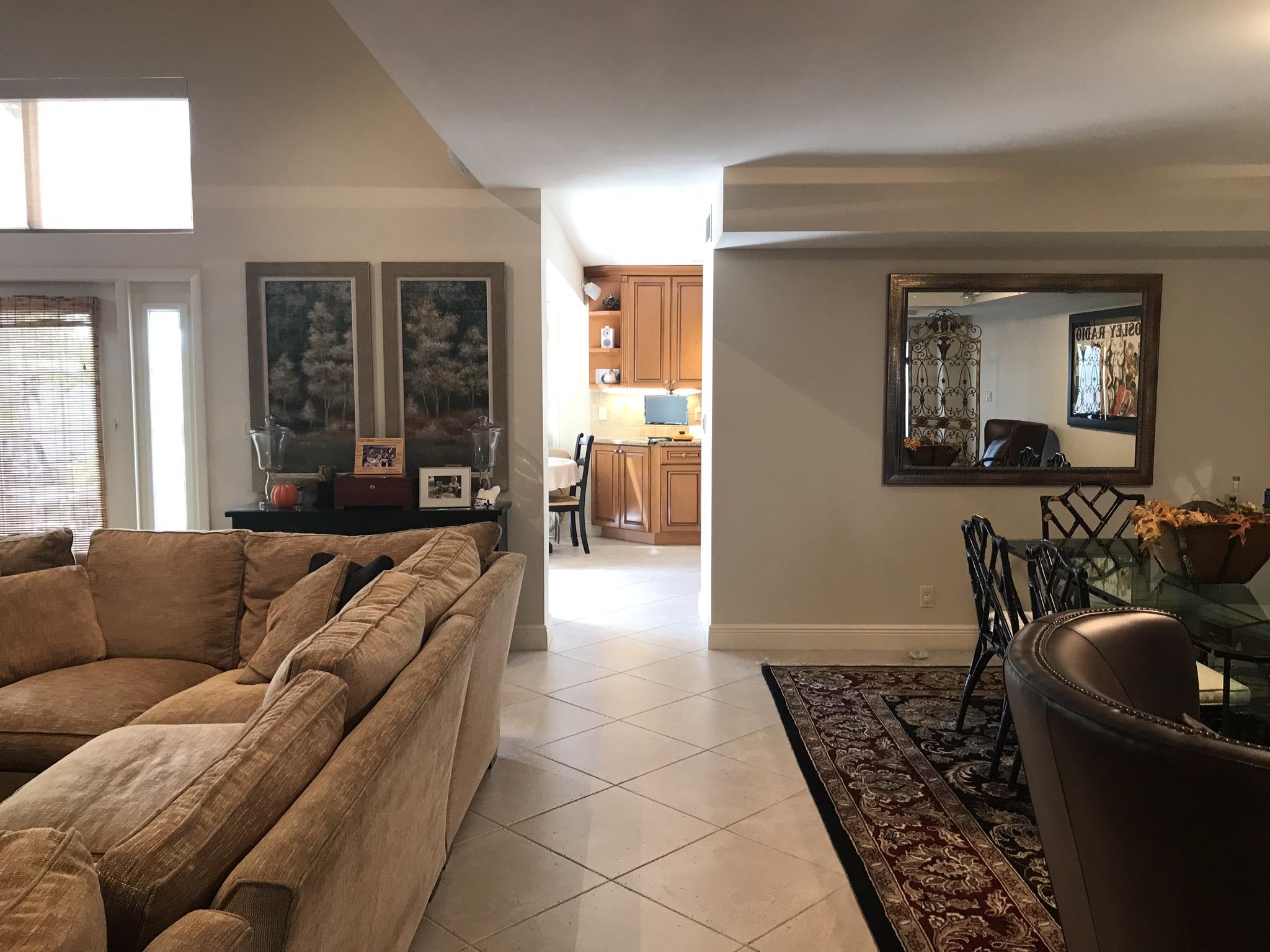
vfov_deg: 49.7
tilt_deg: -5.7
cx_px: 635
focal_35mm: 28
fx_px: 1027
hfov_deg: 63.4
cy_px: 476
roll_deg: +0.2
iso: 32
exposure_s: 1/24
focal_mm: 3.99
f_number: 1.8
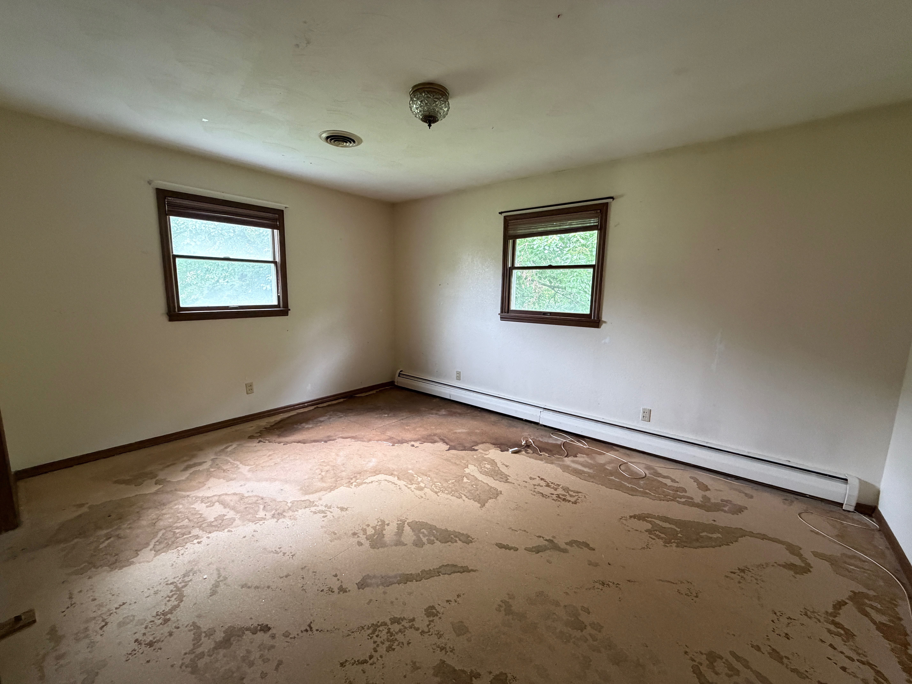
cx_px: 456
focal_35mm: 14
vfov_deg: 85.7
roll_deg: -0.4
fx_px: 369
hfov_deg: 102.1
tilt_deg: -8.5
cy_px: 342
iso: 400
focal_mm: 2.22
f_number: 2.2
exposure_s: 1/60
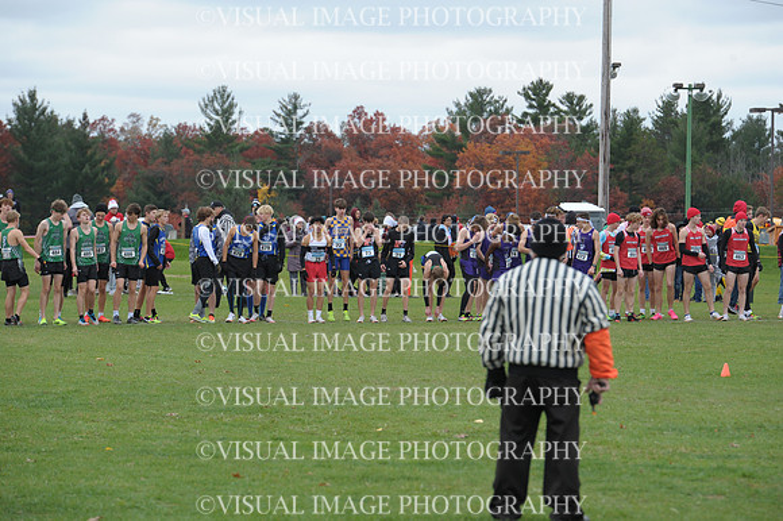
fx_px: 4347
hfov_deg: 10.3
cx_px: 392
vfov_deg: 6.9
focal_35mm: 200
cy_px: 260
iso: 1000
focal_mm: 200
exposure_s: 1/800
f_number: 6.3
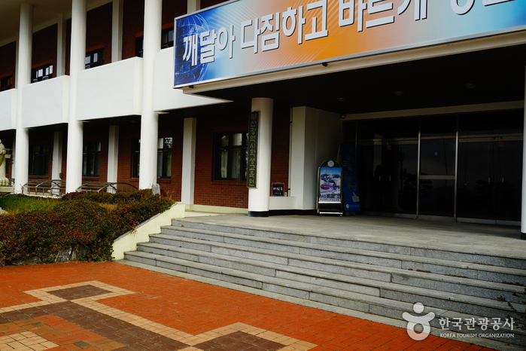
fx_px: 511
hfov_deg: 54.4
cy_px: 176
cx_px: 263
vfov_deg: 37.9
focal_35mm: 35
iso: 125
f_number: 5.6
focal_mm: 35
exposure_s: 1/60
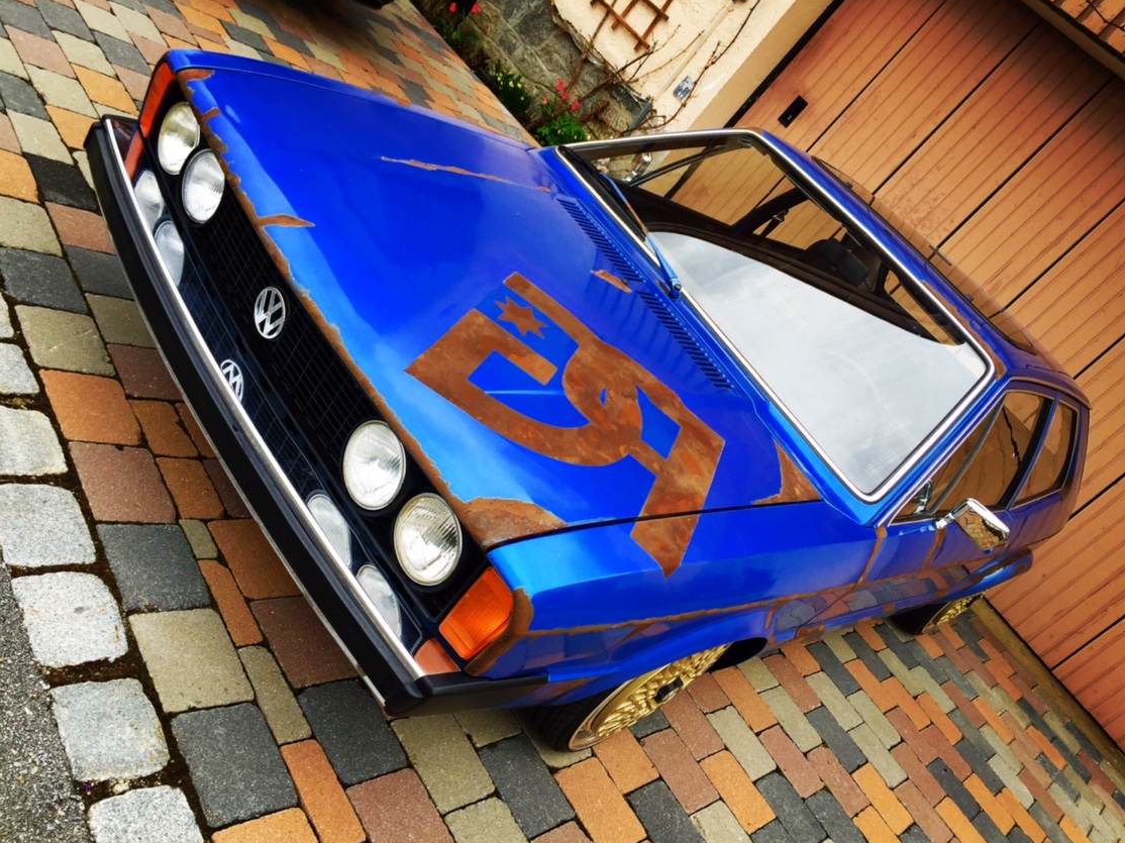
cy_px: 430
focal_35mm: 30
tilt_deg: -22.1
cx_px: 575
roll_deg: -43.5
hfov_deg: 60.0
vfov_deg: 46.8
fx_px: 975
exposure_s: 1/471
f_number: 2.2
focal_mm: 4.15
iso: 32
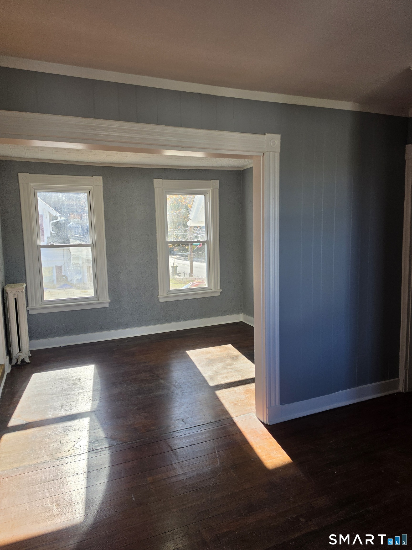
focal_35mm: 23
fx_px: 365
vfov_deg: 73.9
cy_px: 275
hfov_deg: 58.9
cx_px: 206
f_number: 1.4
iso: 64
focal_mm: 6.5
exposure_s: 1/2077
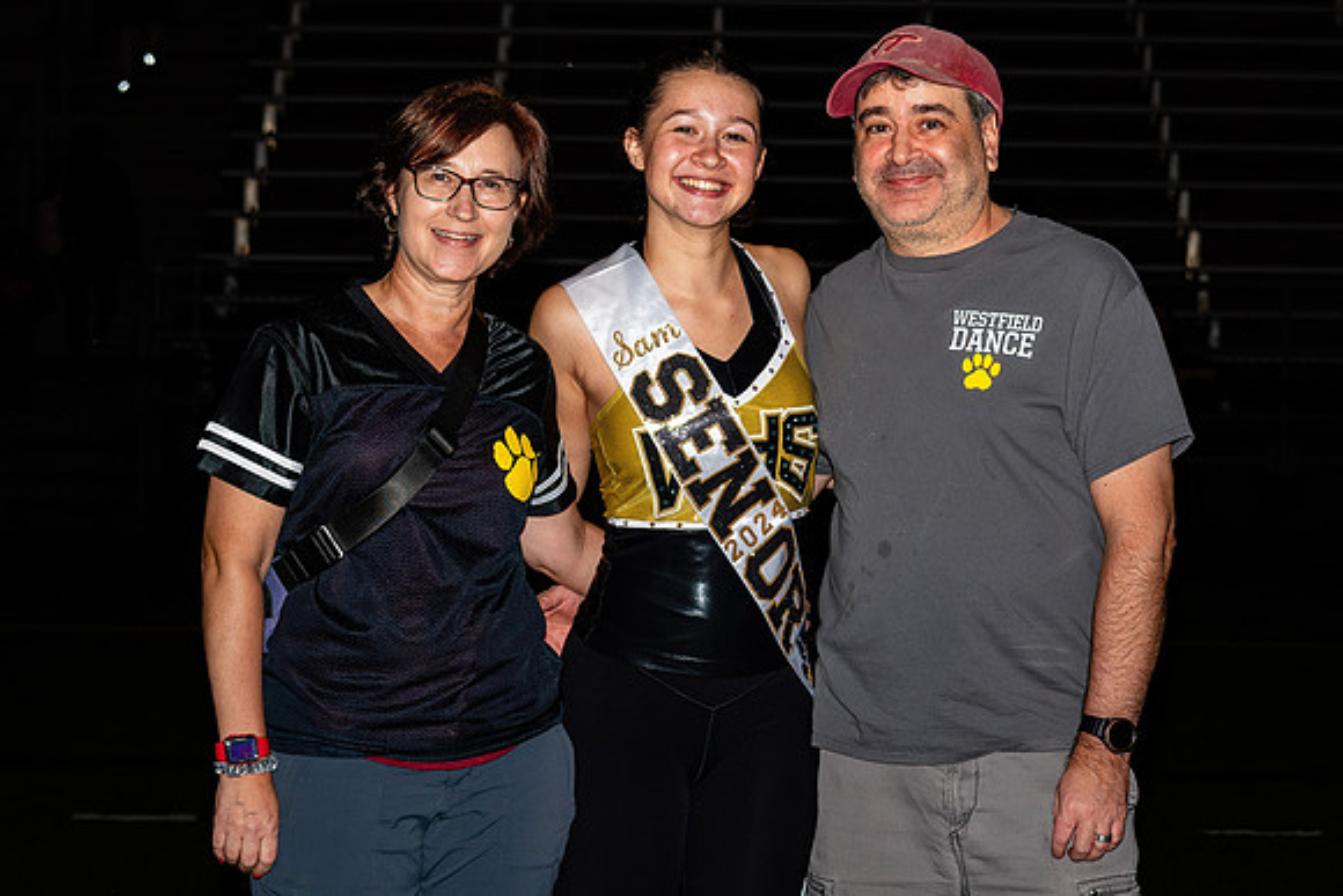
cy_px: 440
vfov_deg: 11.5
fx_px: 4467
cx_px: 747
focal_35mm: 120
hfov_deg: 17.1
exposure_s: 1/200
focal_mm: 56
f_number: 5
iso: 320
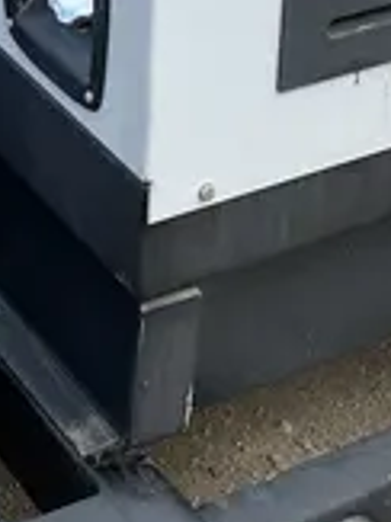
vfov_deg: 15.7
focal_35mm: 117
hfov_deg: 12.6
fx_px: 1764
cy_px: -226
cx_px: 71
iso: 32
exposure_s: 1/1678
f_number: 1.8
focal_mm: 4.25
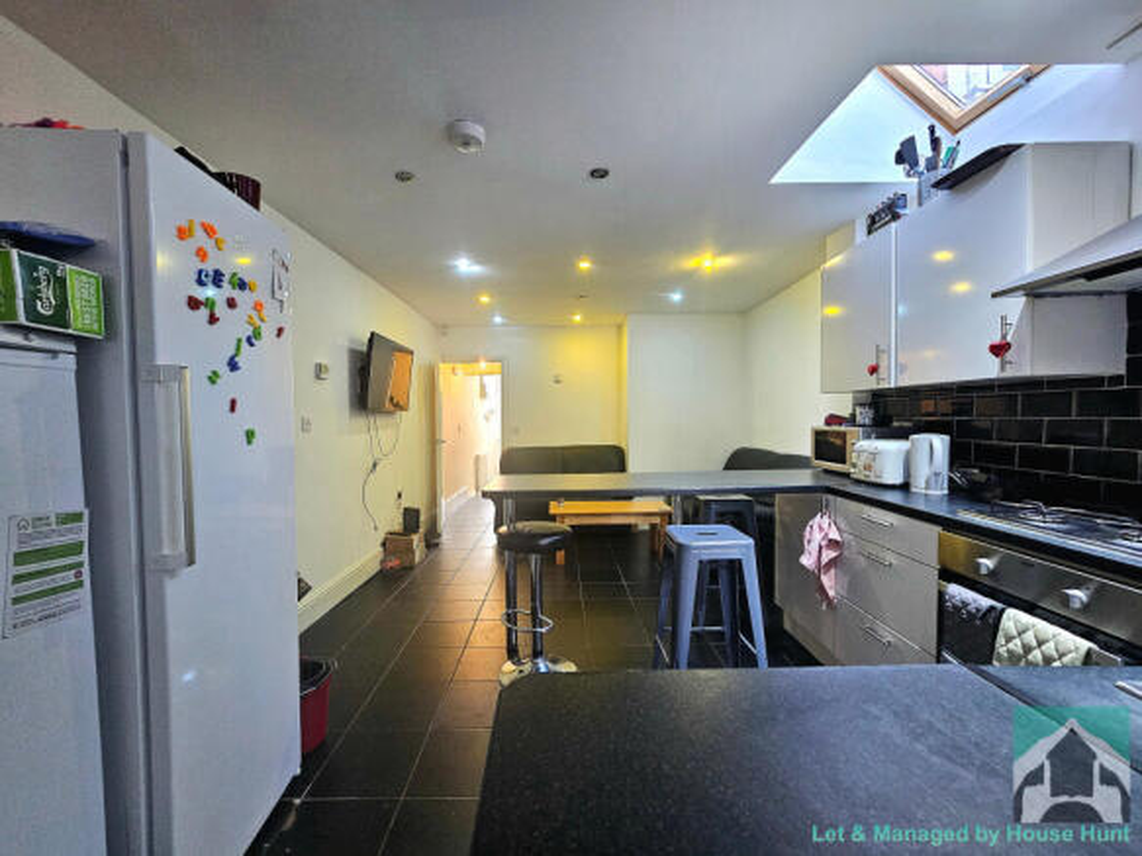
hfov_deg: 106.2
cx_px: 571
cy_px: 428
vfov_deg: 89.9
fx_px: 429
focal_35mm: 13
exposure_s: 1/33
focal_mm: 2.2
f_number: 2.2
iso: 320
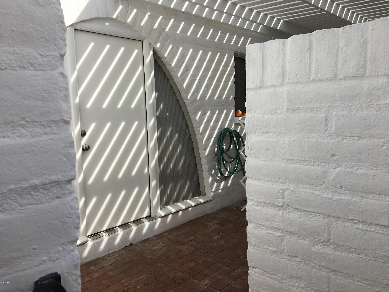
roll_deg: +2.3
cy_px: 146
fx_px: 326
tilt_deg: -4.6
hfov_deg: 61.7
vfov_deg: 48.2
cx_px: 194
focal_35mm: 29
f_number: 2.2
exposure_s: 1/1832
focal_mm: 4.15
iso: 25
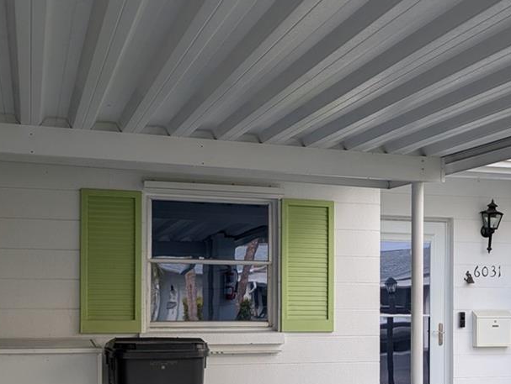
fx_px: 931
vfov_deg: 23.1
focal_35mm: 63
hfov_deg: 30.0
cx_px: 403
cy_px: 296
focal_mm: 6.9
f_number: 1.68
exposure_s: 1/1167
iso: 22
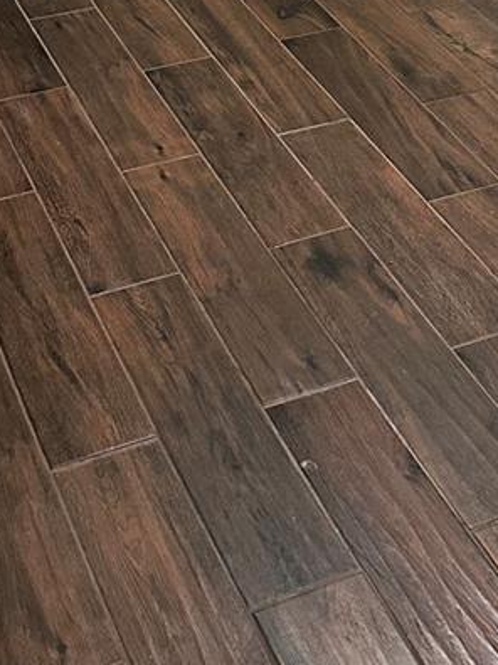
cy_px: -143
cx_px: 236
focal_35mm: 73
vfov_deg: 24.1
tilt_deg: -22.1
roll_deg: -1.6
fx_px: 1401
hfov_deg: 20.2
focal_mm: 6.86
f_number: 1.78
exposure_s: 1/60
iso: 400
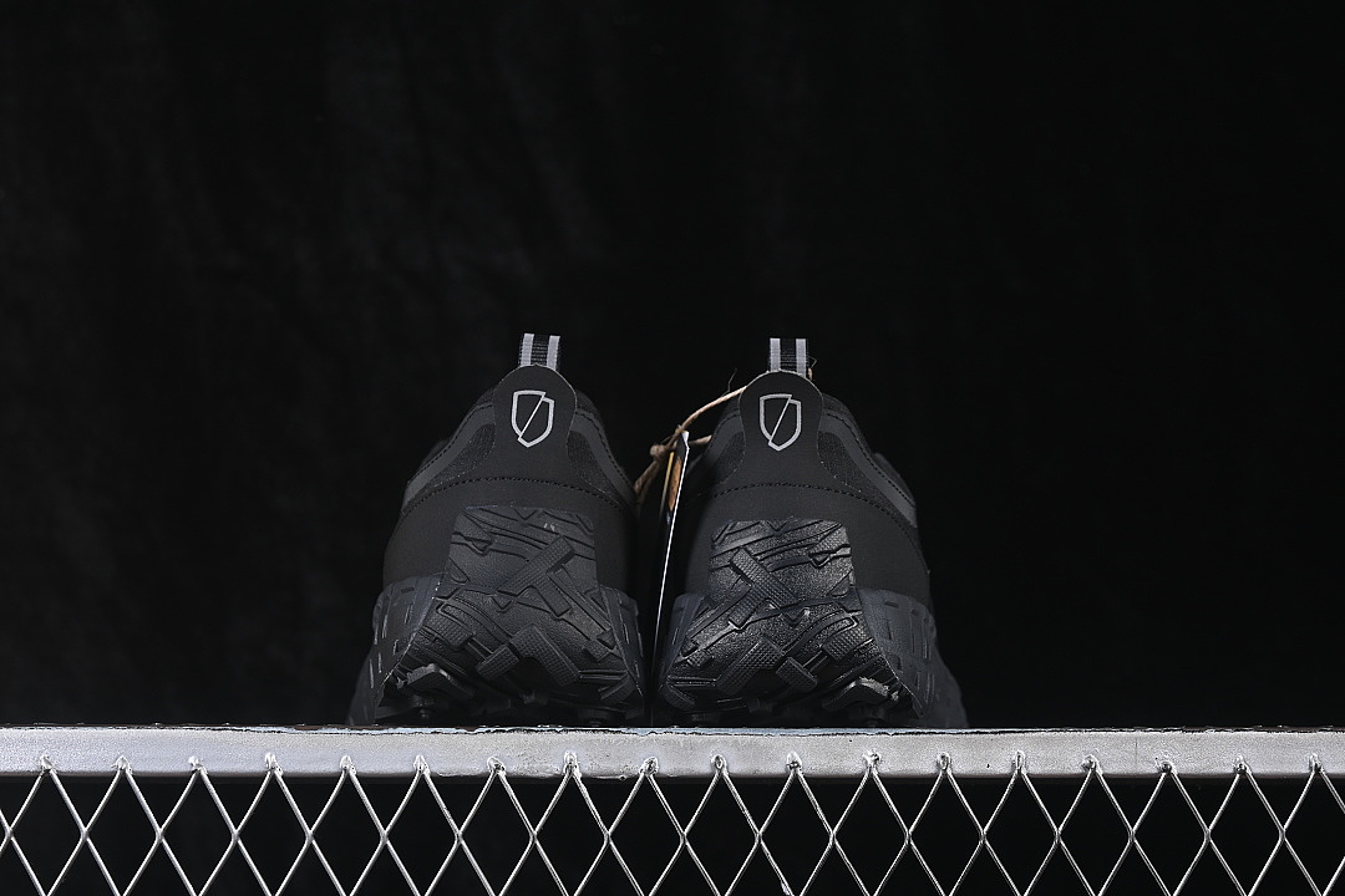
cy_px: 448
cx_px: 672
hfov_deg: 27.0
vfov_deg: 18.2
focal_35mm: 75
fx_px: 2802
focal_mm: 50
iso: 160
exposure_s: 1/60
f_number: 6.3
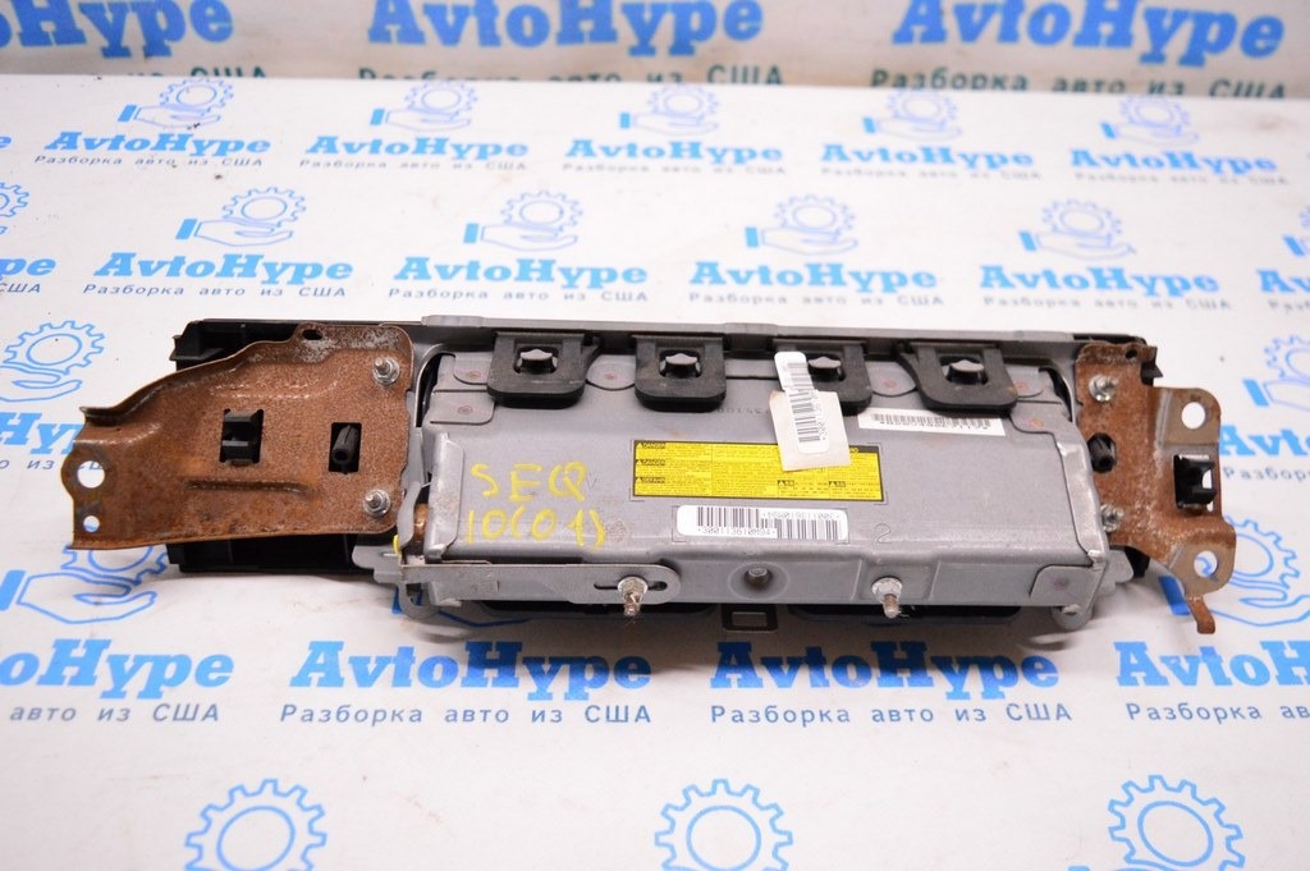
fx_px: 1254
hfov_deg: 55.1
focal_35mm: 34
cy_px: 436
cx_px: 655
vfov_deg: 38.3
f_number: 3.8
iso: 3200
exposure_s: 1/320
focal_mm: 23
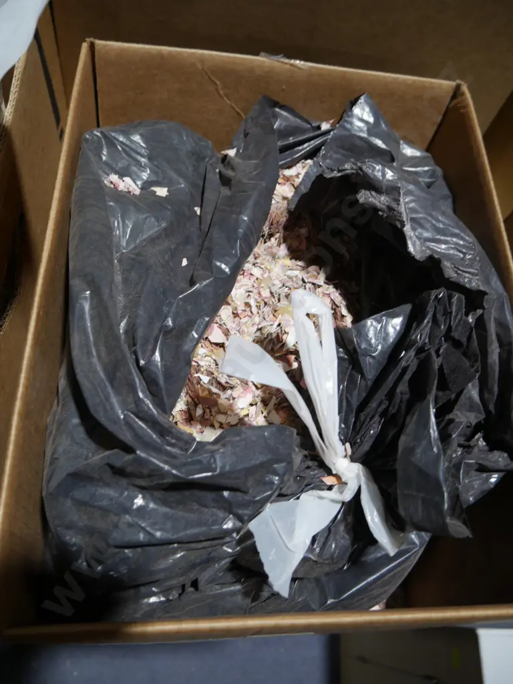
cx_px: 256
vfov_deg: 63.4
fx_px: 553
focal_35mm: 28
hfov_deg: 49.7
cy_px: 342
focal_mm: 14
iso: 200
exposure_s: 1/60
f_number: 3.5
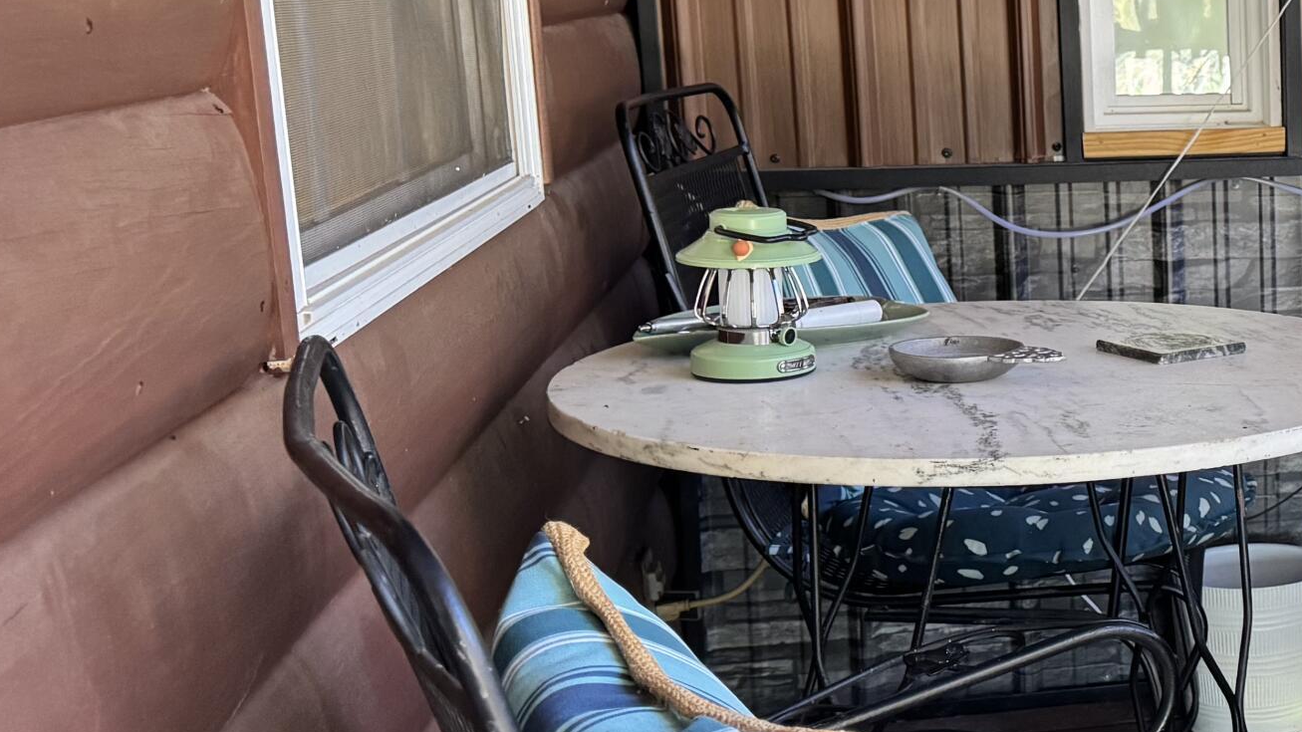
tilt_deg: -11.4
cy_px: 345
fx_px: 2071
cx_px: 1434
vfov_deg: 20.0
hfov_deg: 31.0
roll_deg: -0.4
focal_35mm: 60
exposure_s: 1/60
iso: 500
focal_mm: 6.76
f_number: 1.78
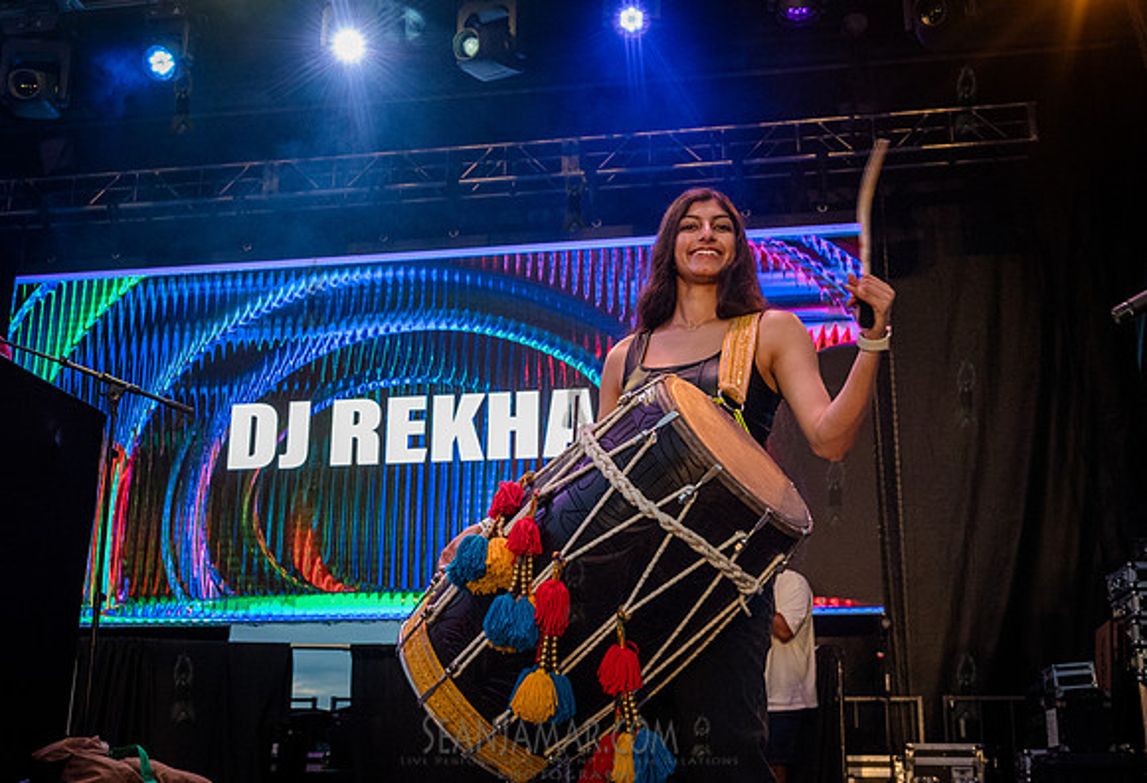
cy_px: 309
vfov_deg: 28.4
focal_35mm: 48
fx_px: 1545
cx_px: 570
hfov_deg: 40.7
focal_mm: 38
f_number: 4.5
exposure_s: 1/400
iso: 4000
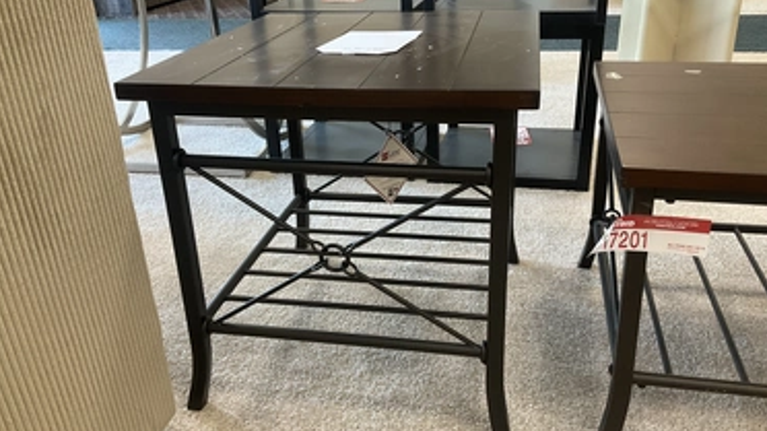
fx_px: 691
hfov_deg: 58.0
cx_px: 384
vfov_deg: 34.6
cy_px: 208
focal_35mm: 34
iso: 125
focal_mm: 3
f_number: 1.8
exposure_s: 1/60
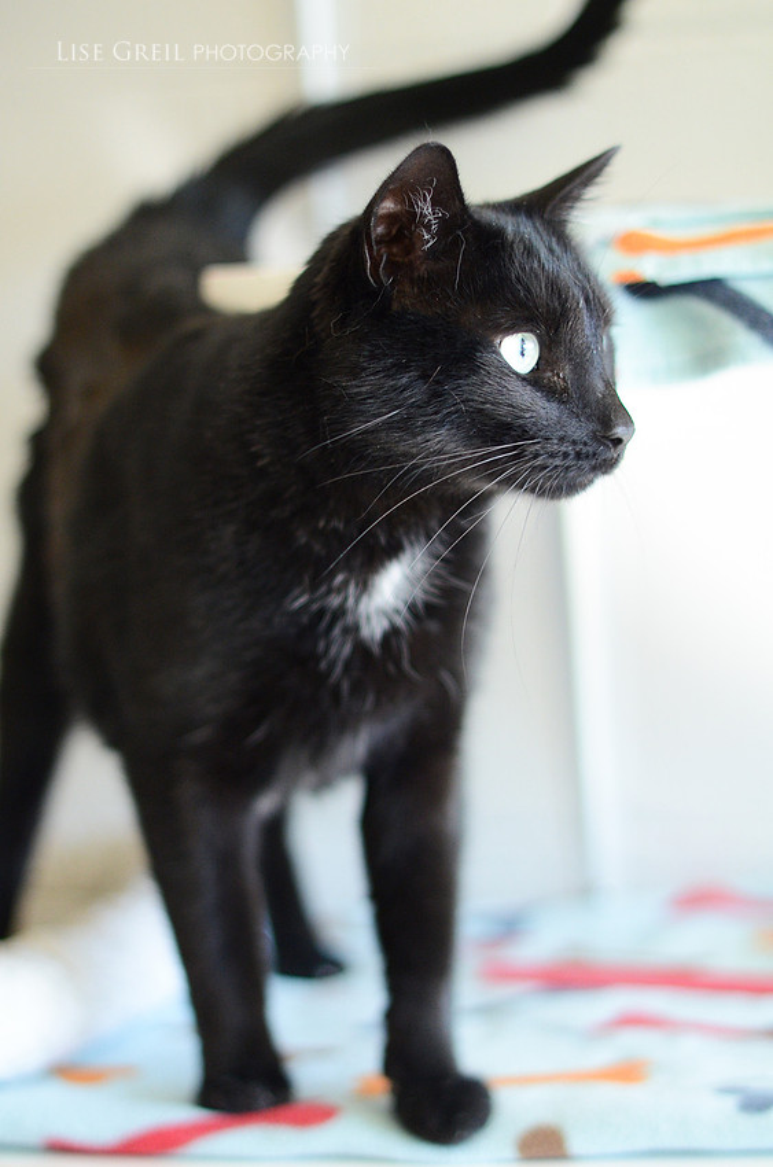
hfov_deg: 18.1
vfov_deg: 27.0
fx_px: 2426
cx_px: 386
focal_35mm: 75
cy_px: 584
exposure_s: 1/400
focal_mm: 50
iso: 1250
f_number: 1.8
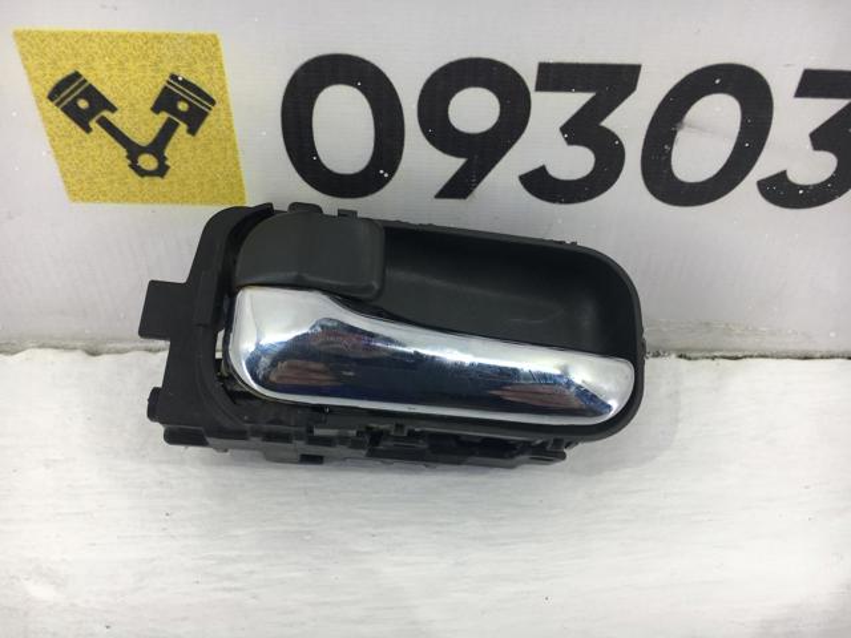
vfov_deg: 48.2
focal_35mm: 29
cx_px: 426
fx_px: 713
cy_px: 319
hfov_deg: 61.7
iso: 32
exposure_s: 1/50
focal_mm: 4.15
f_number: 2.2
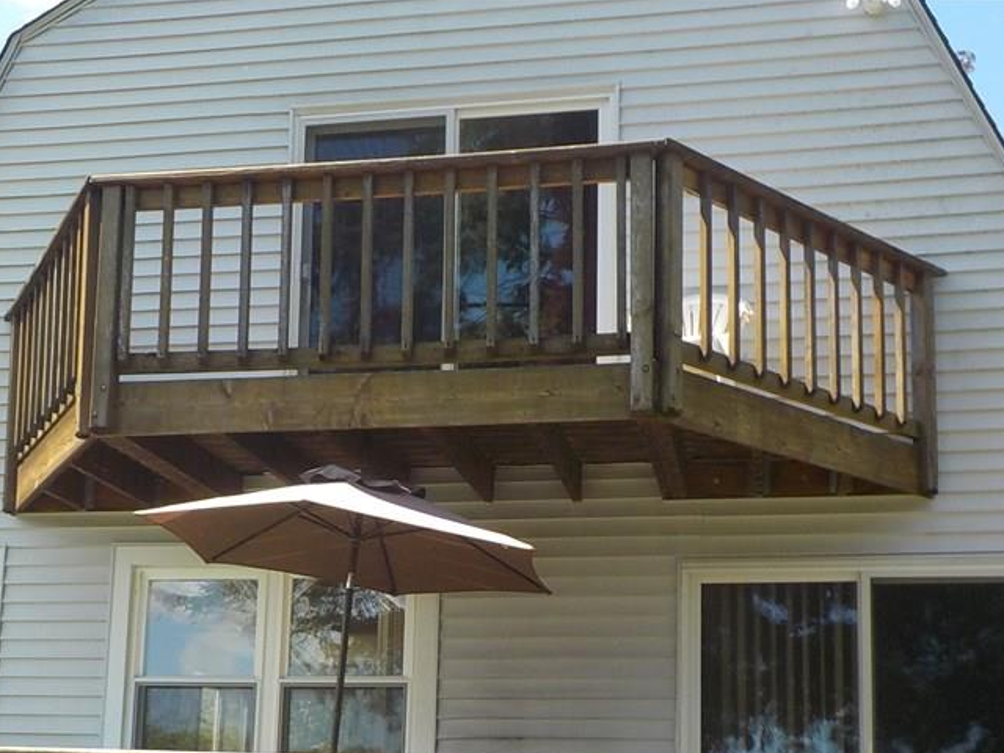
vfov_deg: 29.6
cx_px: 486
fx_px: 1392
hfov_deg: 39.7
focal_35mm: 48
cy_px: 599
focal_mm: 4.1
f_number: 3.3
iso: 125
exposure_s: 1/500
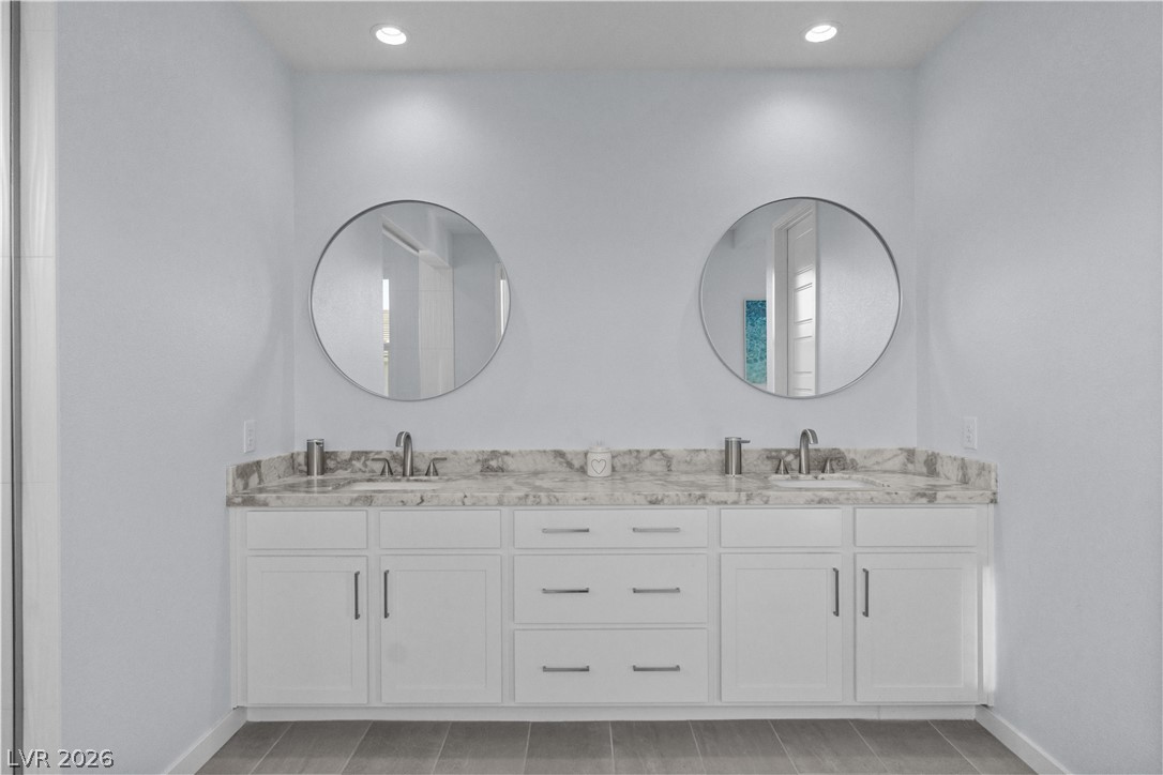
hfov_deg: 85.4
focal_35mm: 20
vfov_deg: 63.2
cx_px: 582
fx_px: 630
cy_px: 388
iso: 400
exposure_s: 1/15
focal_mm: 13
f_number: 8
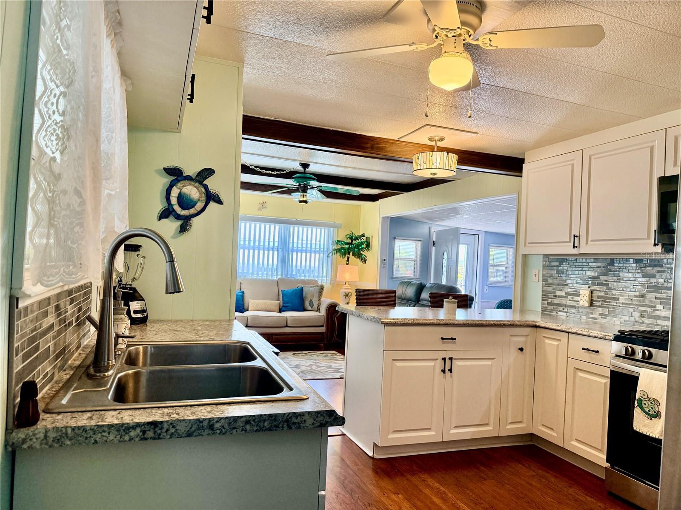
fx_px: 472
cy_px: 255
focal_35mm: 24
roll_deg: -2.8
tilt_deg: +0.8
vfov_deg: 56.8
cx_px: 340
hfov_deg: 71.6
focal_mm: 6.76
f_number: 1.78
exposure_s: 1/197
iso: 200
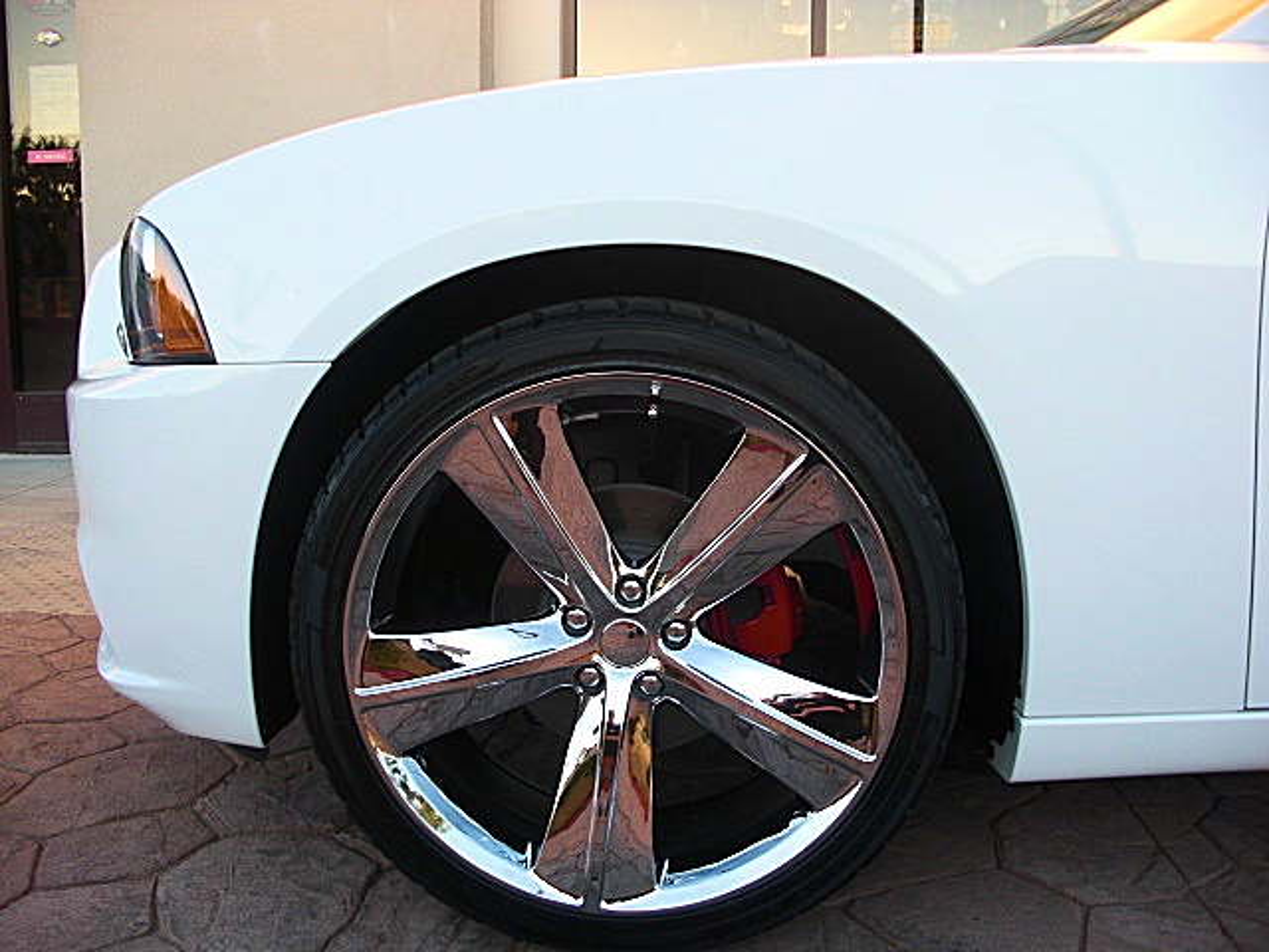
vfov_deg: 39.7
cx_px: 634
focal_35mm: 36
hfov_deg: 51.4
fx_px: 1320
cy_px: 476
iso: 50
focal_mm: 6.3
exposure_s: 1/80
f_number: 2.8
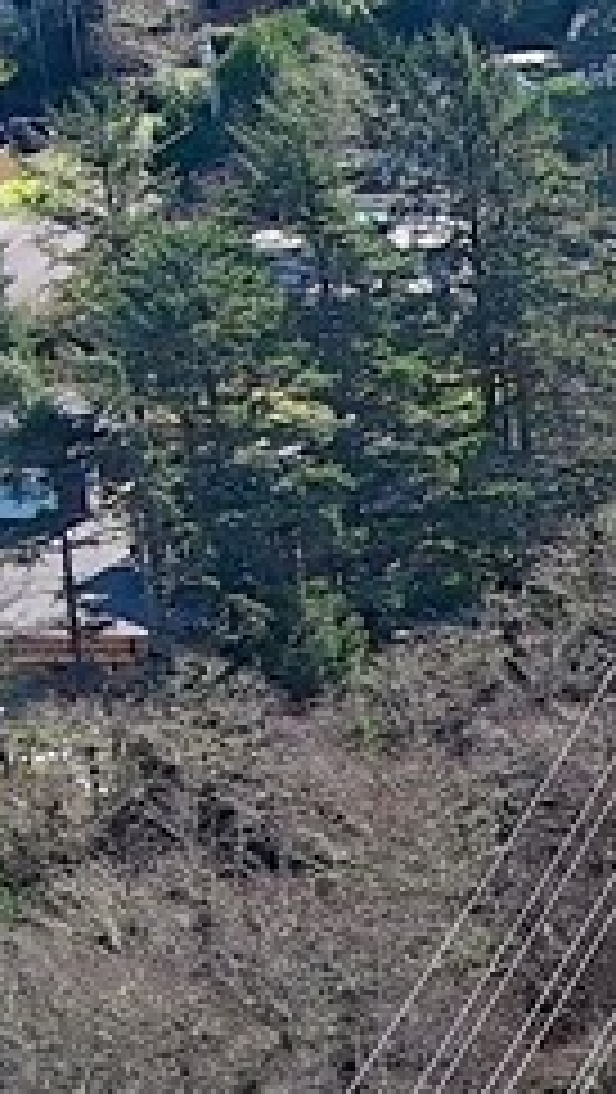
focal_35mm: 212
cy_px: 1029
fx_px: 6145
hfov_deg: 5.4
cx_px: 1819
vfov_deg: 10.1
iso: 100
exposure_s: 1/761
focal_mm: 10.57
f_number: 2.8
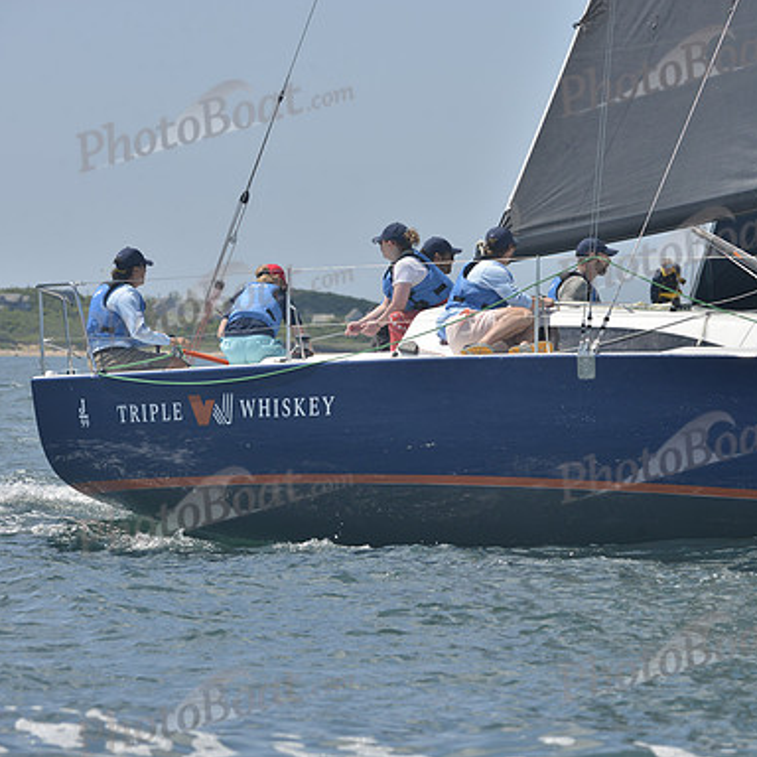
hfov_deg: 6.8
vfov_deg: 6.8
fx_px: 6359
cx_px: 457
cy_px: 378
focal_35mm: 257
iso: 280
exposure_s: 1/800
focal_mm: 200
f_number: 8
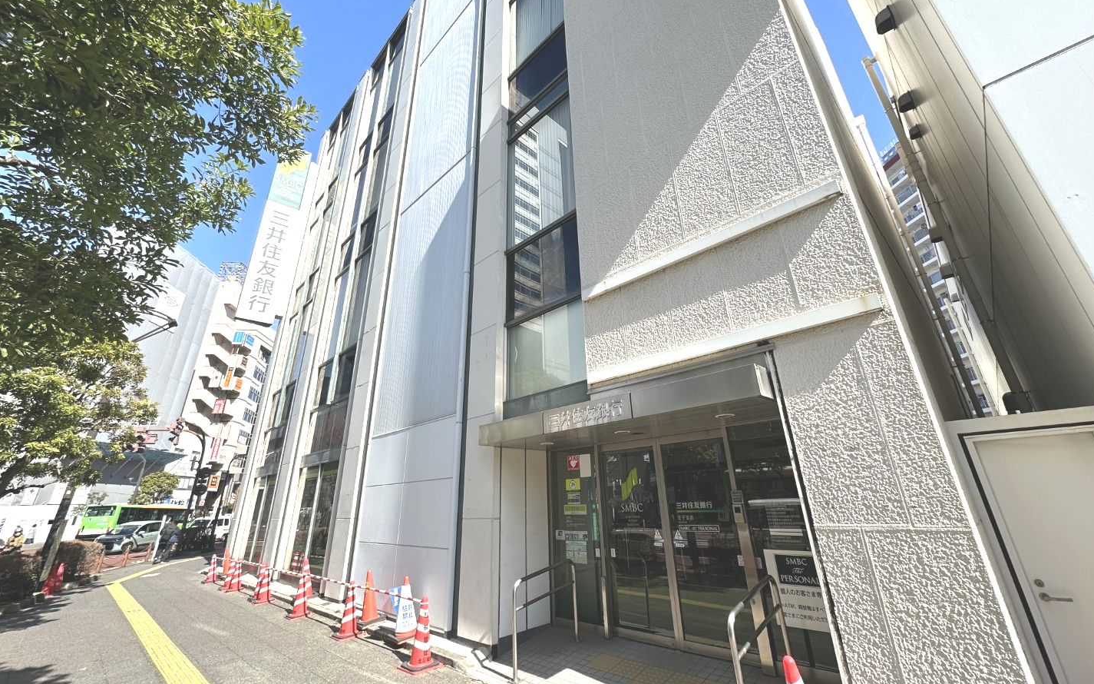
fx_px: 447
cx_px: 551
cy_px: 313
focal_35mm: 15
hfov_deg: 101.5
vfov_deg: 74.6
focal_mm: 2.22
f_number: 2.2
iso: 50
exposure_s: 1/1247
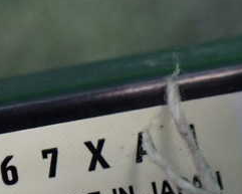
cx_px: -25
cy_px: 166
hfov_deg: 24.3
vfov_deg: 20.7
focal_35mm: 73
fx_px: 523
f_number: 2.3
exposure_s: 1/125
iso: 500
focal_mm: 5.4
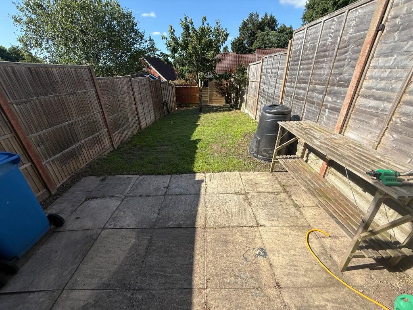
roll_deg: +2.1
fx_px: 167
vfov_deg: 85.7
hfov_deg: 102.1
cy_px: 155
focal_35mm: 14
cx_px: 206
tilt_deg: -26.7
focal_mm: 2.22
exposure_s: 1/1017
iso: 50
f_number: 2.2
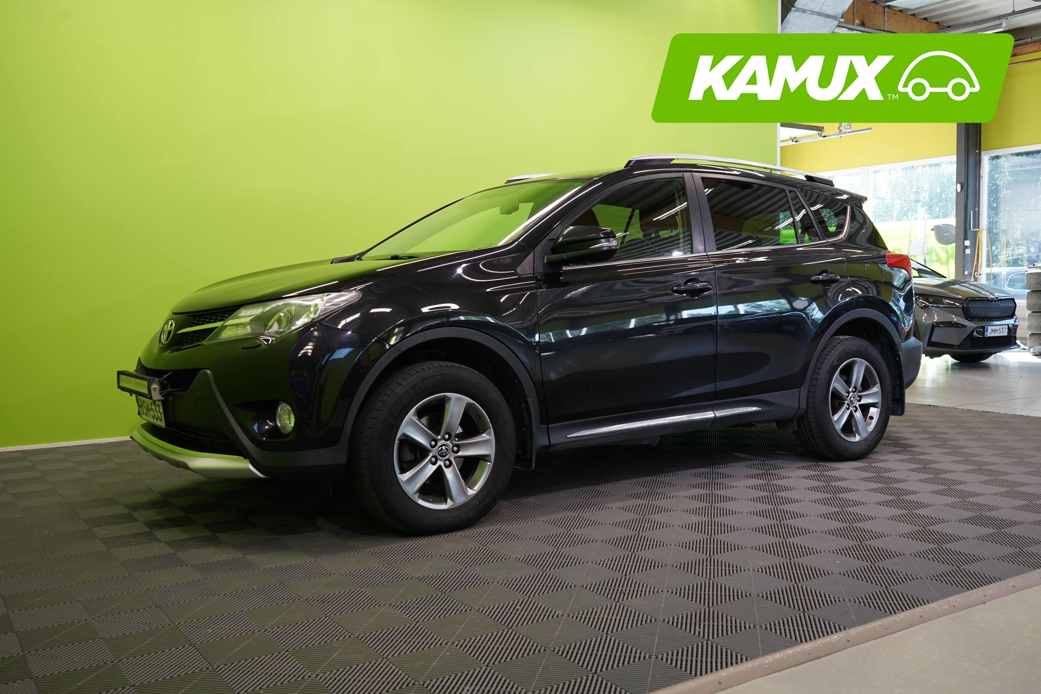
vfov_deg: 41.1
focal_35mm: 32
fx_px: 925
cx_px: 520
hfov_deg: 58.7
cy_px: 347
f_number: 6.3
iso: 500
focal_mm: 32
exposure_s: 1/30
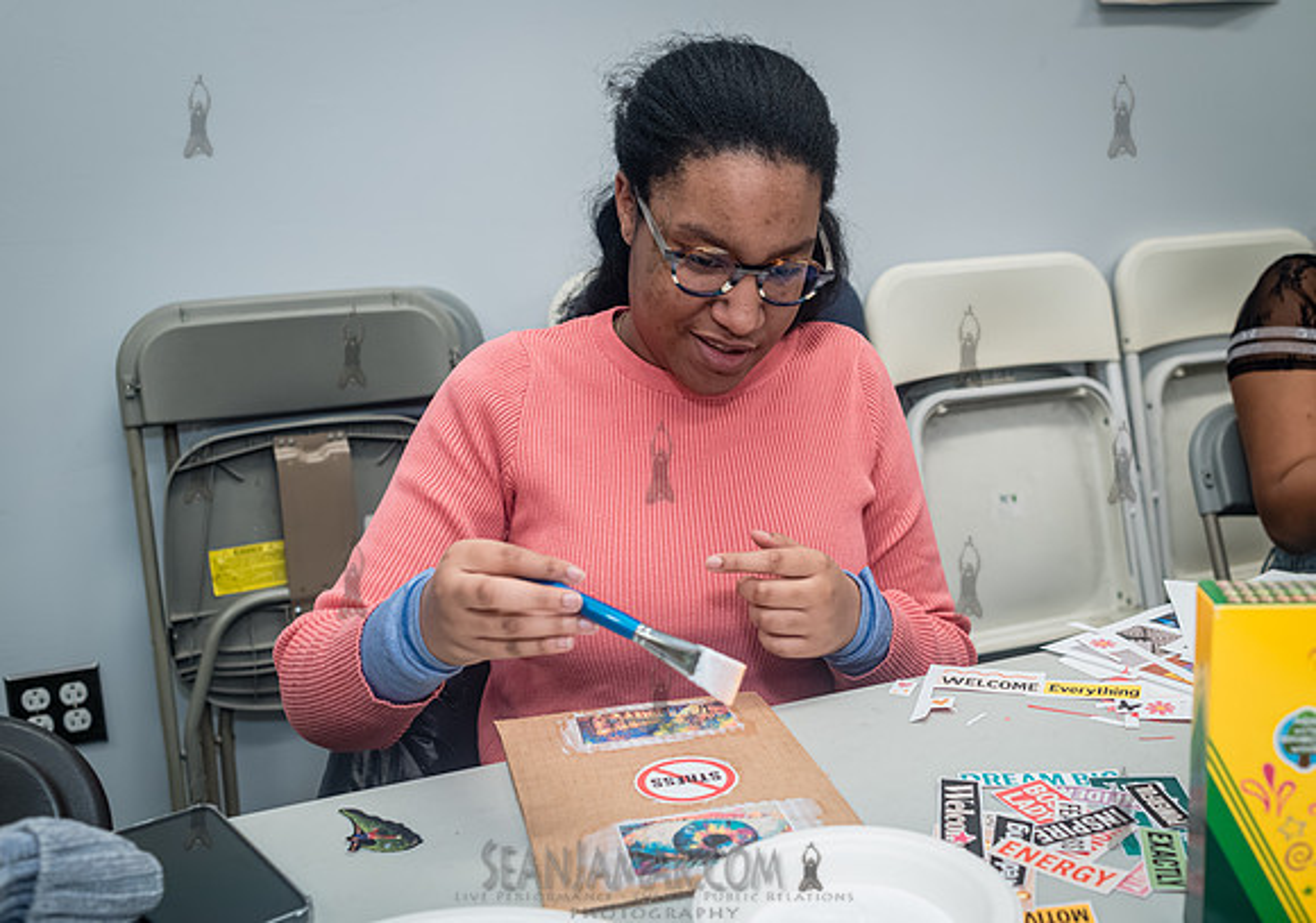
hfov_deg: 51.3
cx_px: 704
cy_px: 470
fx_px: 1370
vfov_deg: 37.3
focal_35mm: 37
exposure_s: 1/320
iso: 2500
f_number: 4.5
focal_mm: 35
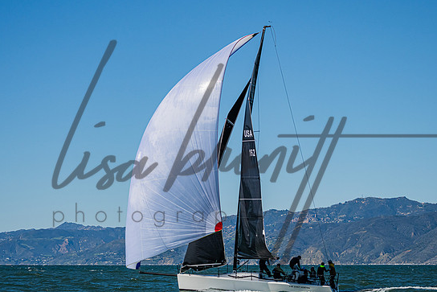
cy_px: 143
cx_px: 219
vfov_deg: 10.9
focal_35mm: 126
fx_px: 1530
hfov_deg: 16.3
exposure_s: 1/6400
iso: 400
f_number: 5.6
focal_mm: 100
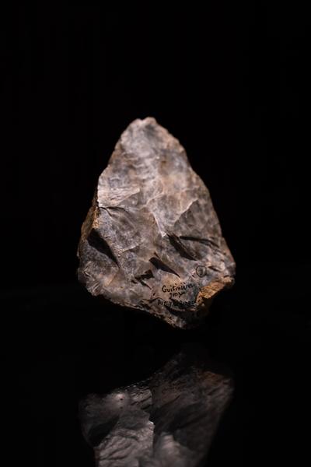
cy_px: 234
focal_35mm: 59
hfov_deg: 23.0
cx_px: 156
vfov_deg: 33.9
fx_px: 764
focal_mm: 59
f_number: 2.8
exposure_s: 1/125
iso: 2000
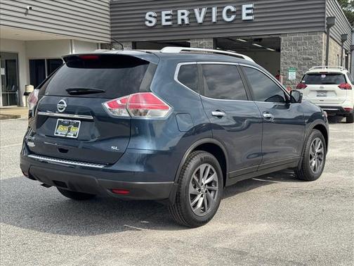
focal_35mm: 48
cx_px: 177
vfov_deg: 30.3
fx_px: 491
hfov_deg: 39.7
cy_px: 133
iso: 64
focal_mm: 6.76
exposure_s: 1/2110
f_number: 1.78
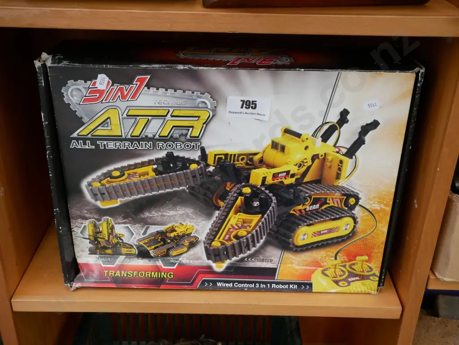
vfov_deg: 39.7
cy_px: 172
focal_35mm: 36
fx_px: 478
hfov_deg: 51.3
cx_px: 230
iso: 3200
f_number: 5.6
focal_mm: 18
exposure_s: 1/60
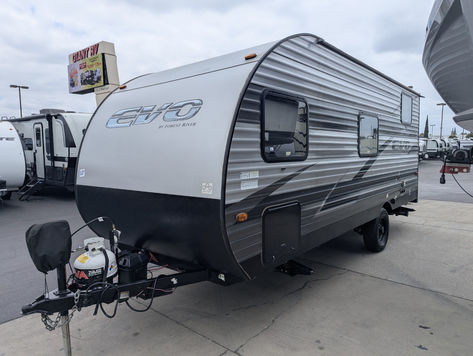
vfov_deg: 56.9
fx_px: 328
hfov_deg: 71.5
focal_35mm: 24
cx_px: 236
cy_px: 178
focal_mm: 6.81
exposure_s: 1/2571
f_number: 1.85
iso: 49
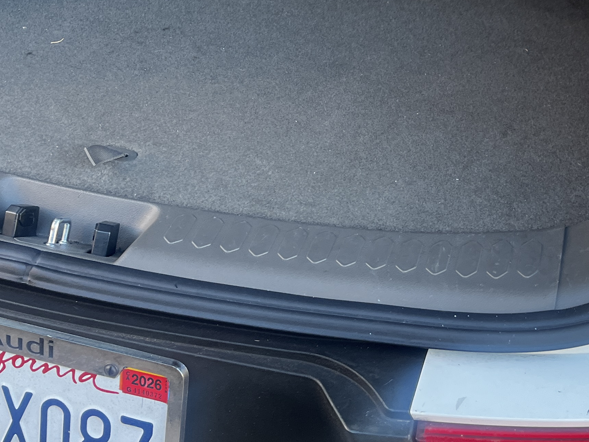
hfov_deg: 31.6
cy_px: 97
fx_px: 1038
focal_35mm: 61
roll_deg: -2.8
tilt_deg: -32.1
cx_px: 351
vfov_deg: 23.7
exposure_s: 1/121
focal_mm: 5.1
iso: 100
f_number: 1.6
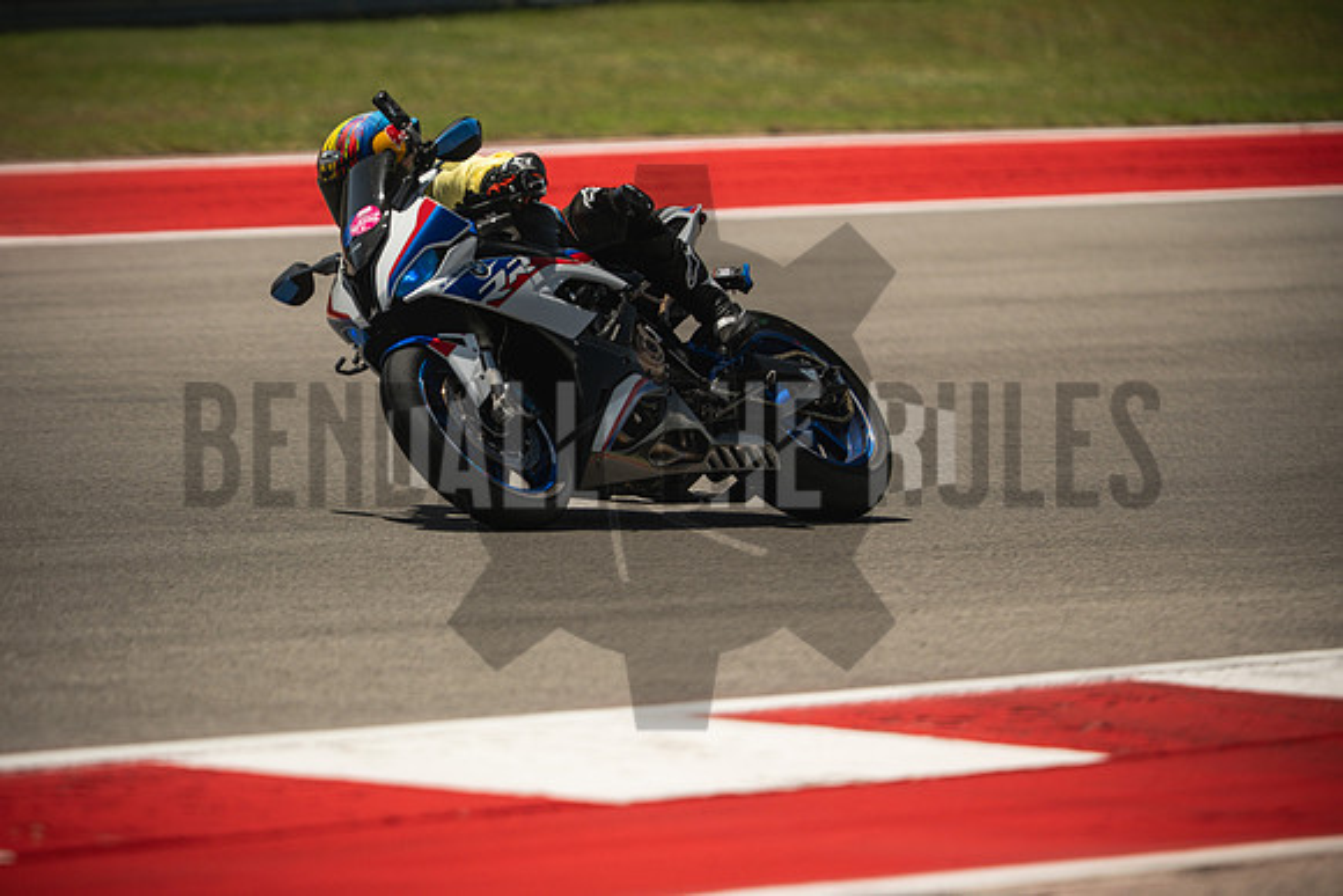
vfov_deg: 3.3
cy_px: 448
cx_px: 672
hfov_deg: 4.9
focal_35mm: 420
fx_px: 15671
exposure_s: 1/2500
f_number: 2.8
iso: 250
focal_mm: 280
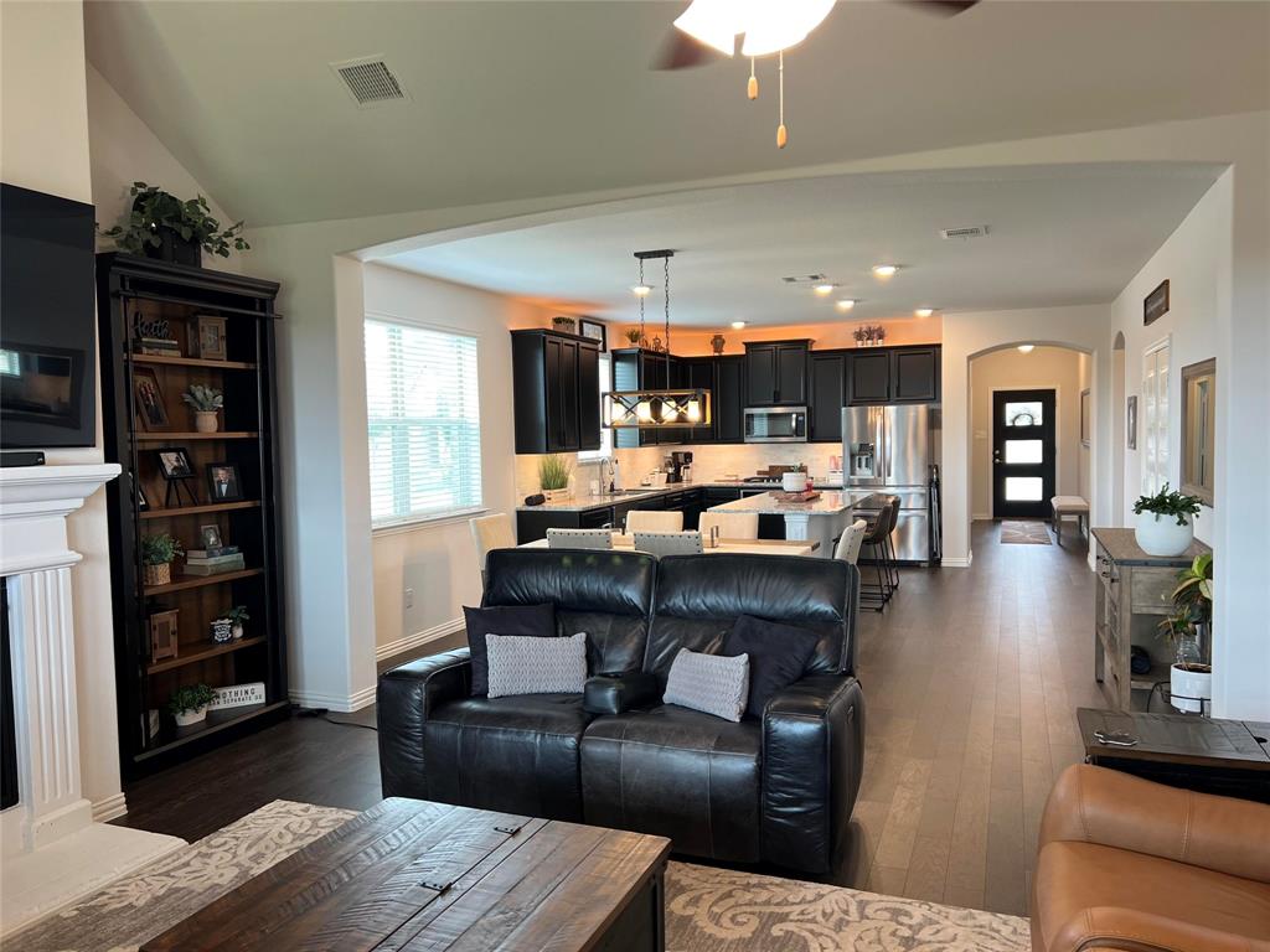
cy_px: 476
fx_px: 954
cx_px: 635
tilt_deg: -3.9
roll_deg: +1.5
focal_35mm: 26
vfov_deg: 53.1
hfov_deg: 67.3
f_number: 1.5
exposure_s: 1/60
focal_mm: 5.7
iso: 80
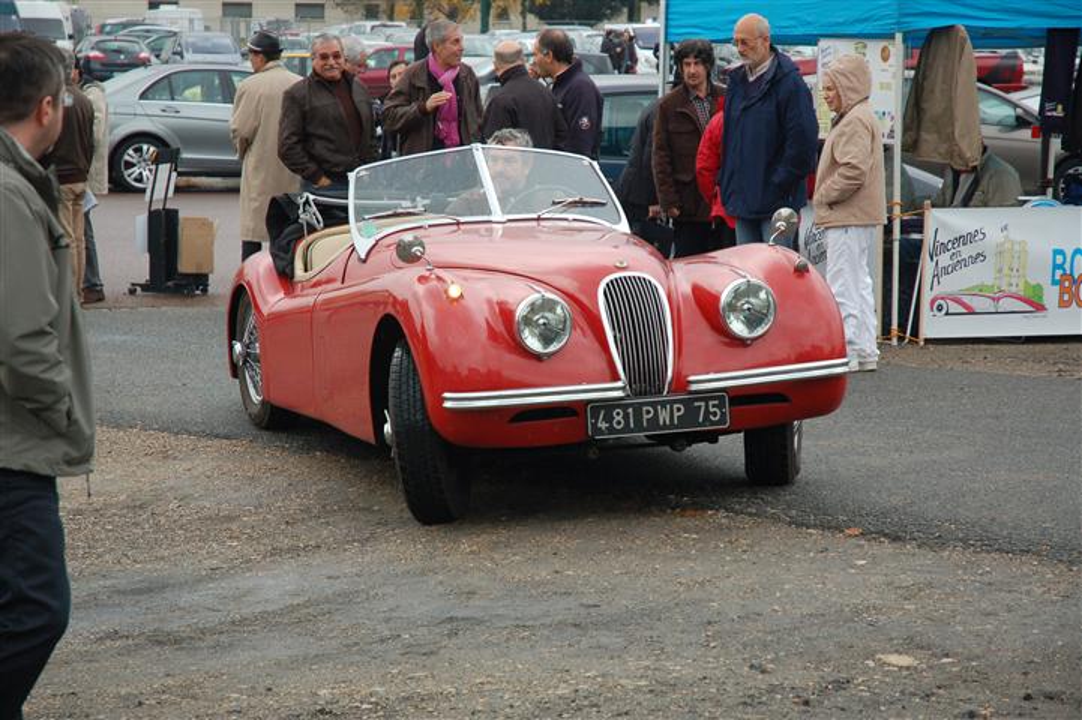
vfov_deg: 13.0
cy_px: 360
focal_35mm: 105
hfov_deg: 19.5
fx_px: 3154
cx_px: 541
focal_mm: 70
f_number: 4.5
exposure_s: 1/320
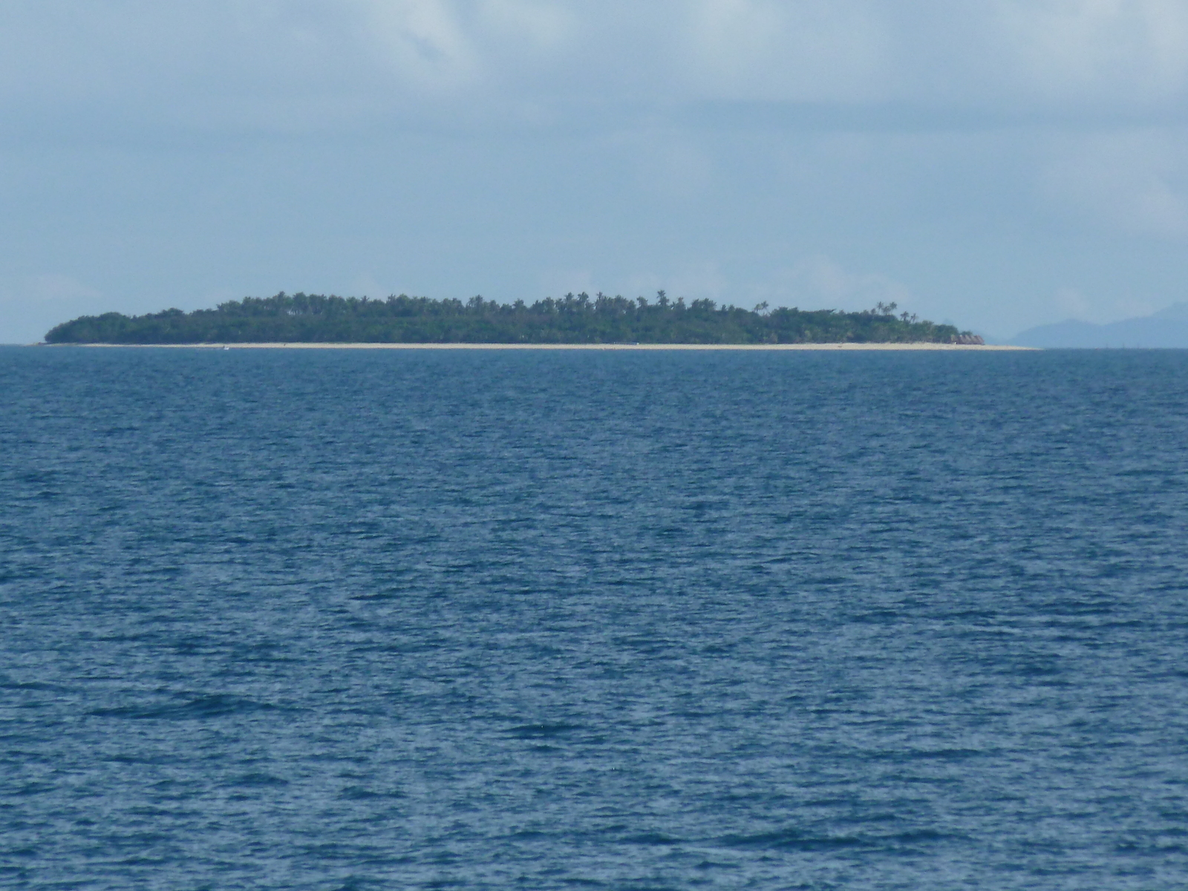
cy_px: 446
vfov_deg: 3.7
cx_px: 594
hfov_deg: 5.0
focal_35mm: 399
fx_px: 13693
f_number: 5.6
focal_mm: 49.2
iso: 160
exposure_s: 1/1000
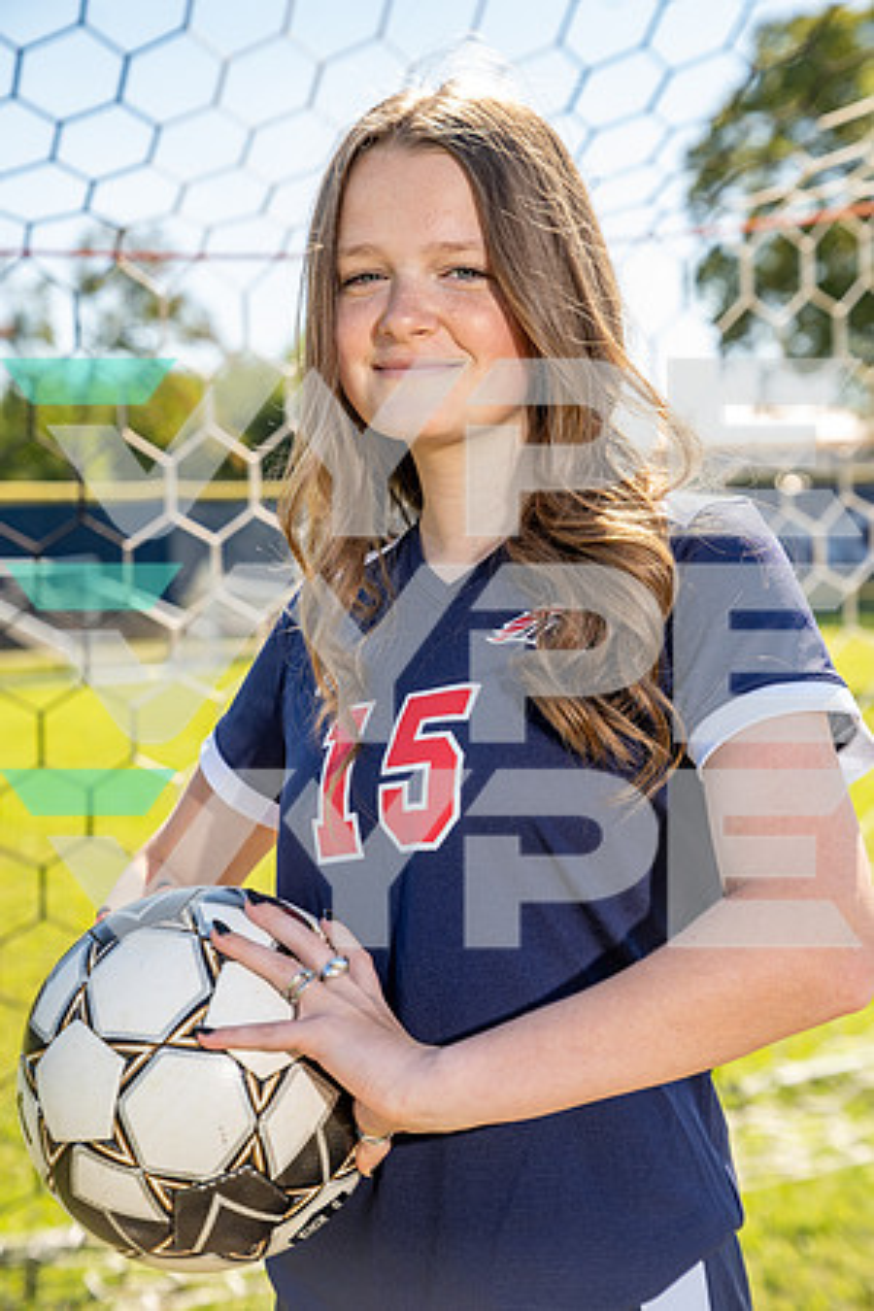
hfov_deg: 22.3
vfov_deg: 32.9
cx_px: 437
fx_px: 2221
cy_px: 656
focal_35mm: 61
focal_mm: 61
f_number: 4.5
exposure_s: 1/250
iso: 100
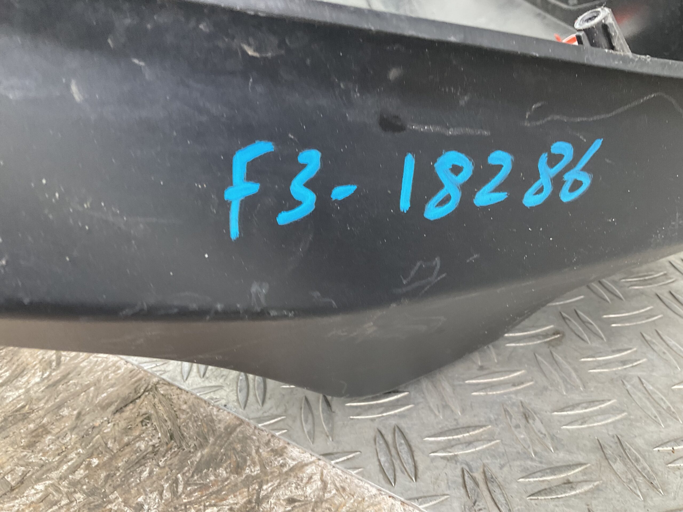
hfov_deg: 61.7
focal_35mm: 29
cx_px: 342
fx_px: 572
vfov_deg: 48.2
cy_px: 256
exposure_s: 1/60
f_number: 1.8
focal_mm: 3
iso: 50
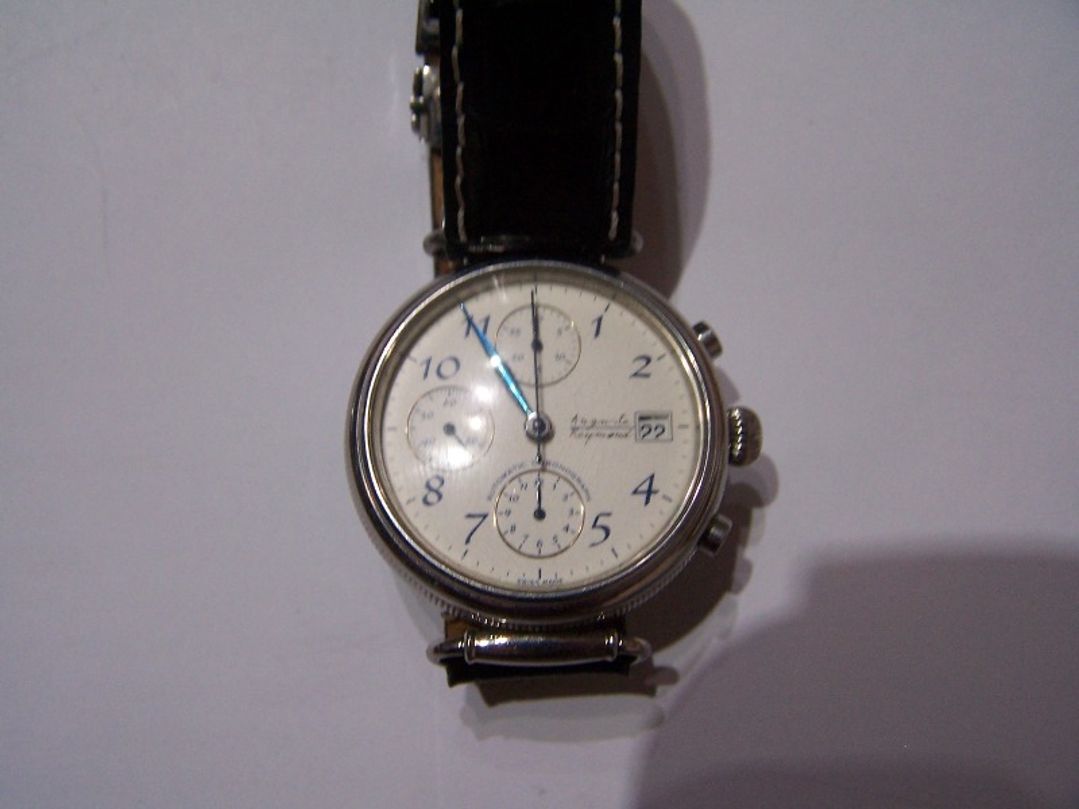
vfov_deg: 37.7
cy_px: 404
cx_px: 540
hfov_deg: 49.0
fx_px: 1184
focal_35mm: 38
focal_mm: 6.3
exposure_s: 1/15
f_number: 2.8
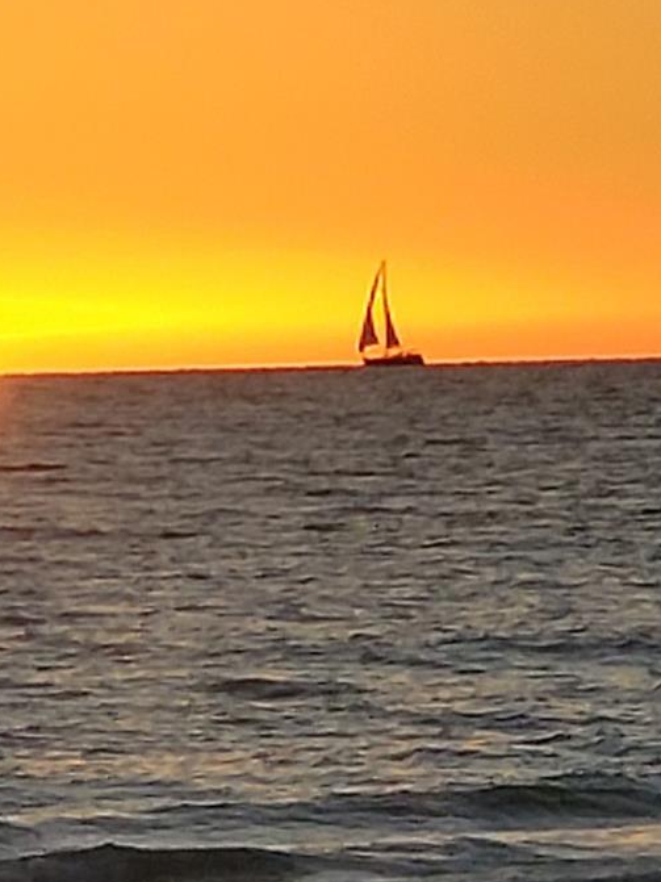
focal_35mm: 93
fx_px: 2369
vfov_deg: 21.0
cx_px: 205
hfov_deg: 15.8
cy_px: 638
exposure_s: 1/456
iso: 50
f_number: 2.4
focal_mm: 6
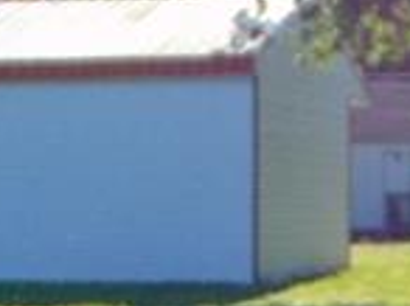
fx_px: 2909
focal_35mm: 246
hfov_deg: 8.0
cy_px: 435
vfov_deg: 6.0
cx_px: 0
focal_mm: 6.3
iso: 80
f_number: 3.2
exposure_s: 1/640
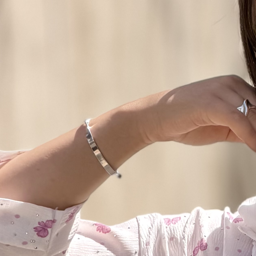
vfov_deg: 4.3
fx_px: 3355
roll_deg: +2.5
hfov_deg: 4.3
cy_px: 442
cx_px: 367
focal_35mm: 401
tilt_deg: +8.5
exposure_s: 1/638
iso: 32
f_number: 2.8
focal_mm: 16.89
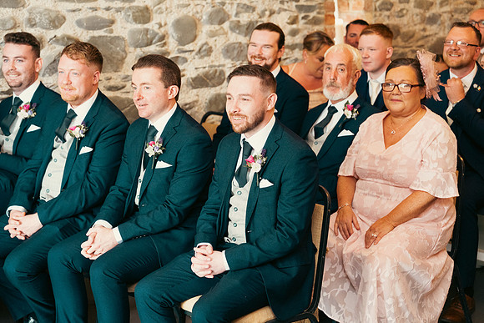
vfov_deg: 19.5
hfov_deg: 28.8
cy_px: 162
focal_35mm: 70
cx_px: 242
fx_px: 941
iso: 2500
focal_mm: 70
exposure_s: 1/160
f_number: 3.5
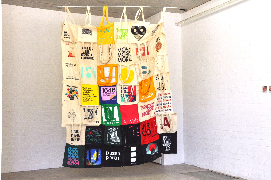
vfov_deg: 30.8
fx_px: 327
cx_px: 136
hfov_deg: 45.0
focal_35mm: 44
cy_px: 90
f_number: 14
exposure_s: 1/50
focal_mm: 29
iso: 400
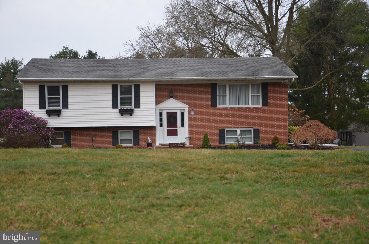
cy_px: 122
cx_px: 184
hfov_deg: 33.5
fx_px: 614
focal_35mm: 60
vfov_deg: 22.5
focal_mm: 40
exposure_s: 1/250
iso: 160
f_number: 4.5
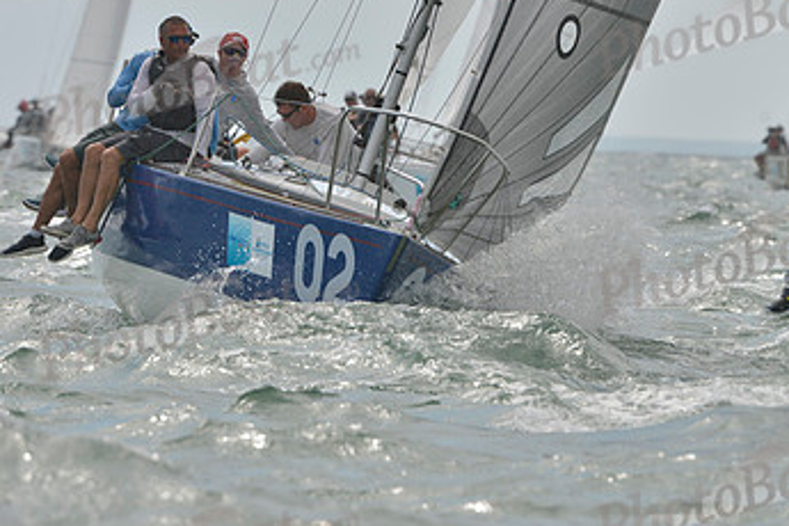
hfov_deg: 3.1
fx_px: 14749
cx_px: 480
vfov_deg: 2.0
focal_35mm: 673
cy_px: 170
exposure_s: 1/1000
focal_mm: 400
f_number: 9
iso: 280
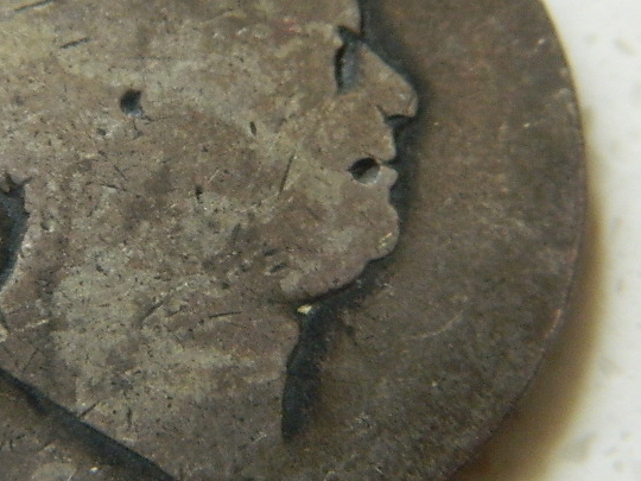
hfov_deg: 18.1
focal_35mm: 108
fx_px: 2000
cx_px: 186
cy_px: 189
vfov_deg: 13.7
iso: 400
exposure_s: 1/25
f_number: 3.8
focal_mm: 10.2
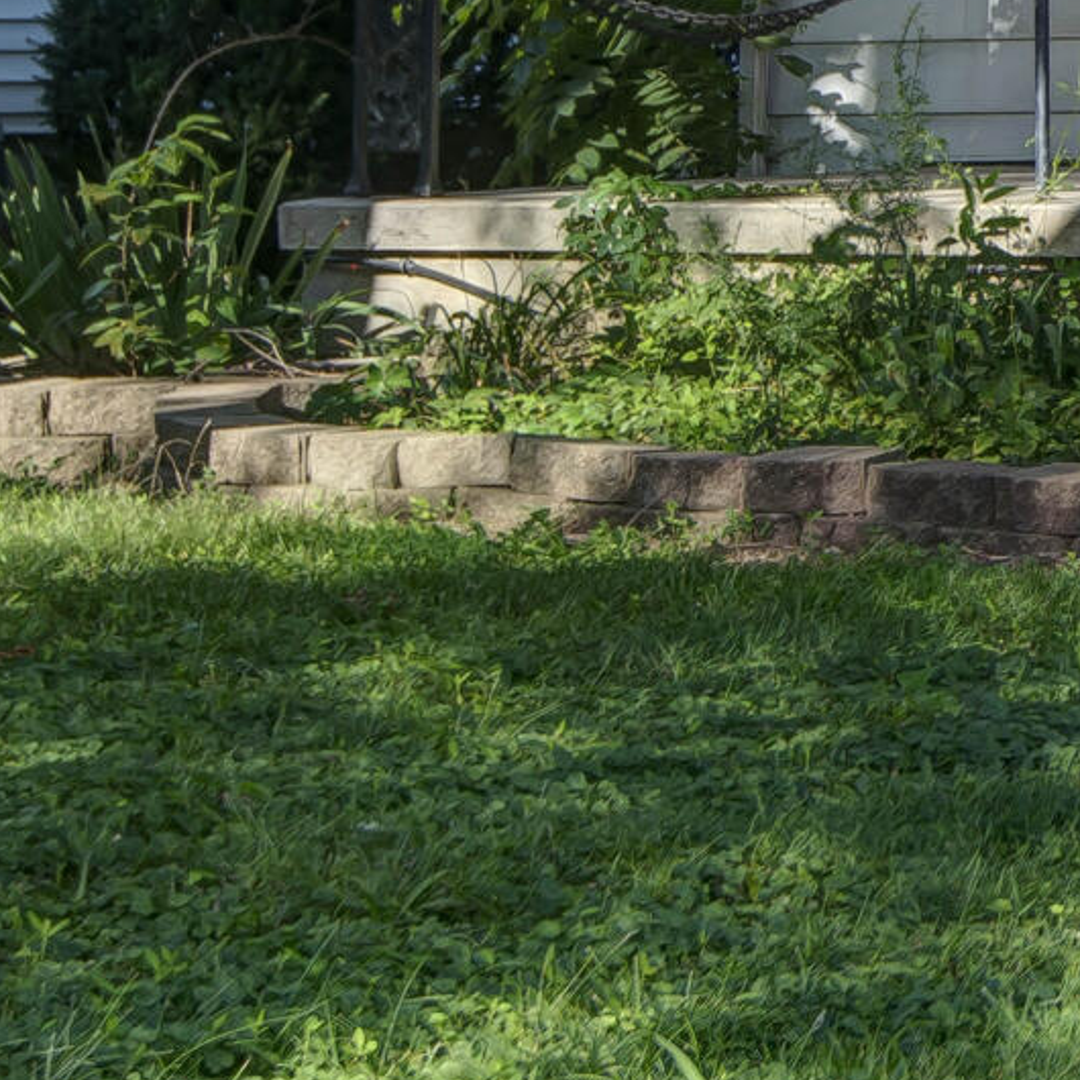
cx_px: 2331
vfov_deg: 11.1
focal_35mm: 154
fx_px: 5436
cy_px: -195
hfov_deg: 10.3
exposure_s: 1/250
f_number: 6.7
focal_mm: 32
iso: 100
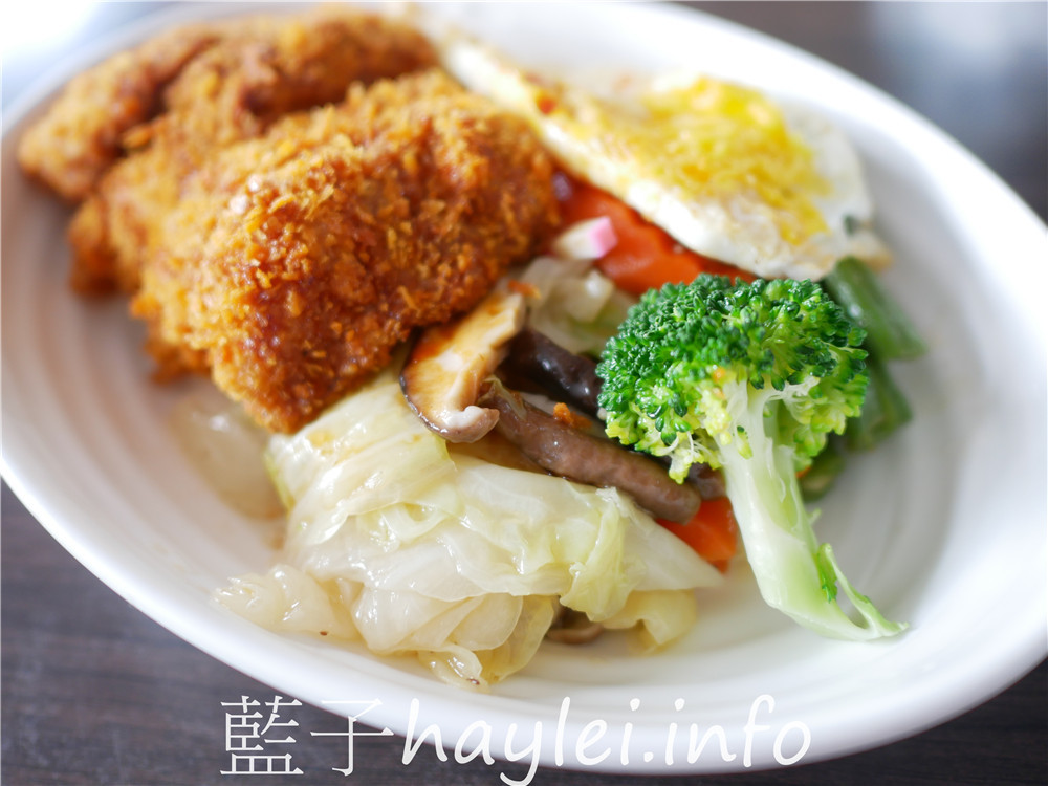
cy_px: 393
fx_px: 908
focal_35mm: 30
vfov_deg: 46.8
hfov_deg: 60.0
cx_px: 524
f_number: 1.7
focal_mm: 15
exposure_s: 1/60
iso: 250
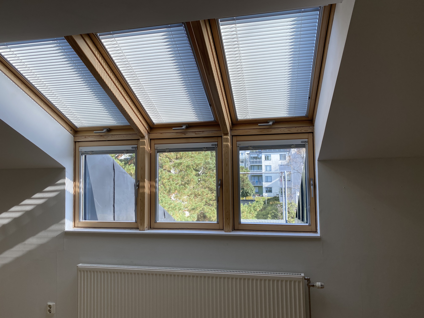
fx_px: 318
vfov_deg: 53.1
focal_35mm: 26
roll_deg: +0.6
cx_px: 212
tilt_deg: +2.9
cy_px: 159
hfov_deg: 67.3
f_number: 1.8
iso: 32
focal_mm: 4.25
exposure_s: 1/333
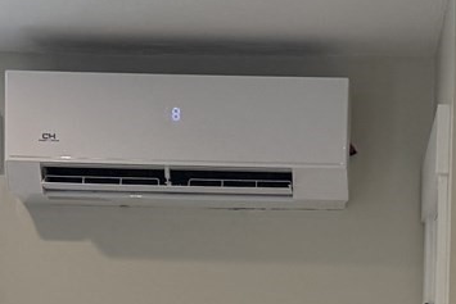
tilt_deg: -4.5
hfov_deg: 14.2
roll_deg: -0.6
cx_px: 307
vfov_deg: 9.0
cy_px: 600
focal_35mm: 144
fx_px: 1825
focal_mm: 6.76
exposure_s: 1/387
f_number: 1.78
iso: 80
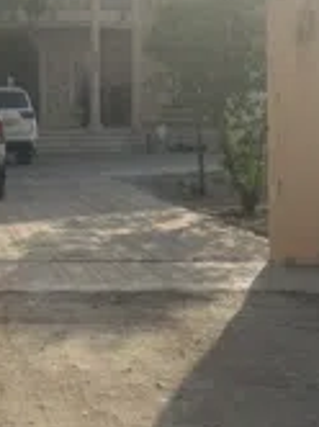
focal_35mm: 116
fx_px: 1429
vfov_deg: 16.9
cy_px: 103
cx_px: -18
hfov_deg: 12.5
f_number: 1.78
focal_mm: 6.76
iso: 100
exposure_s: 1/6024
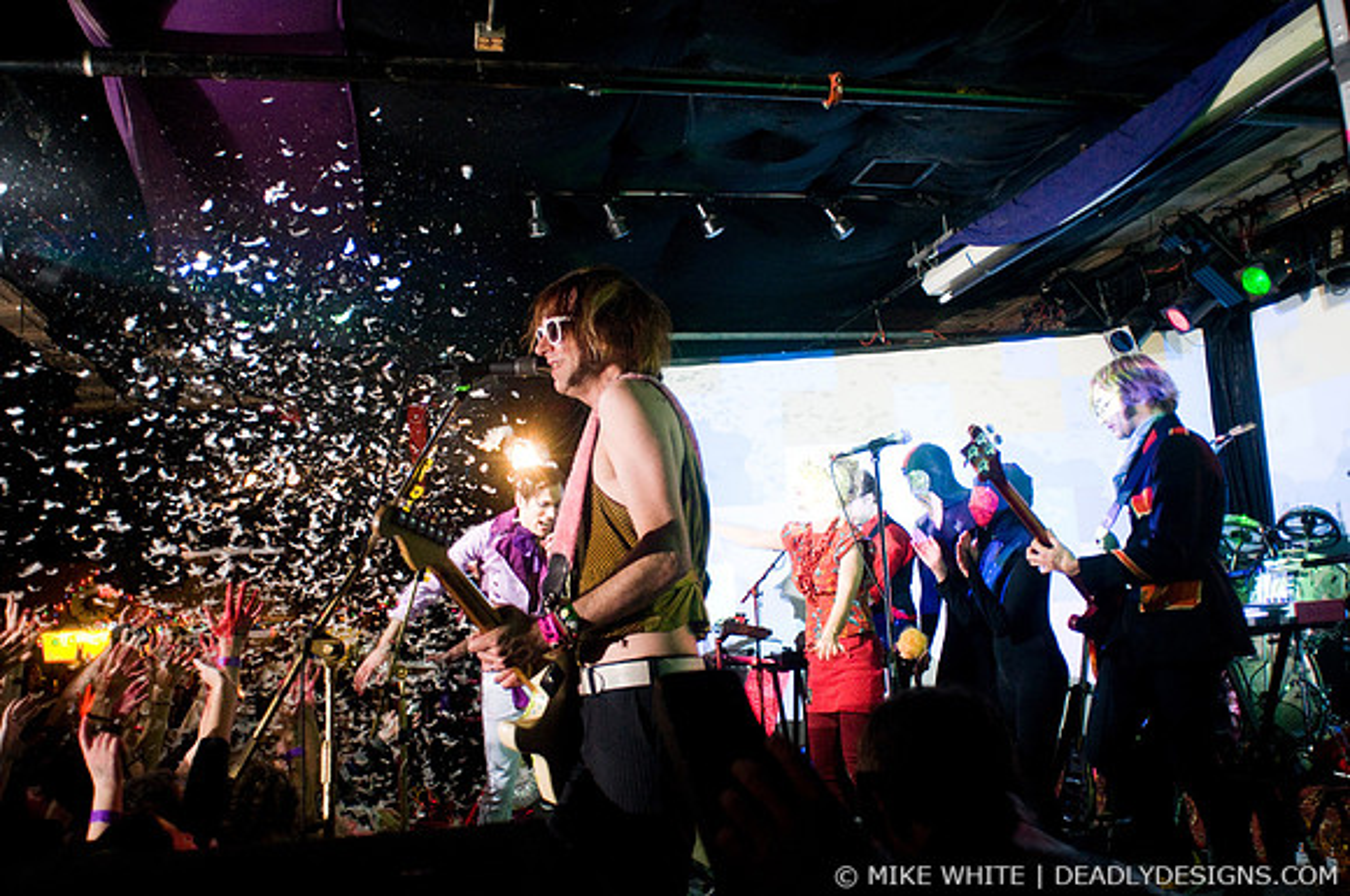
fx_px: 1123
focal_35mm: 30
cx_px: 675
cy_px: 448
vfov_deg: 43.5
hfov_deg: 62.0
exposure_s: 1/60
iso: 1250
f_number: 2.8
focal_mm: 20
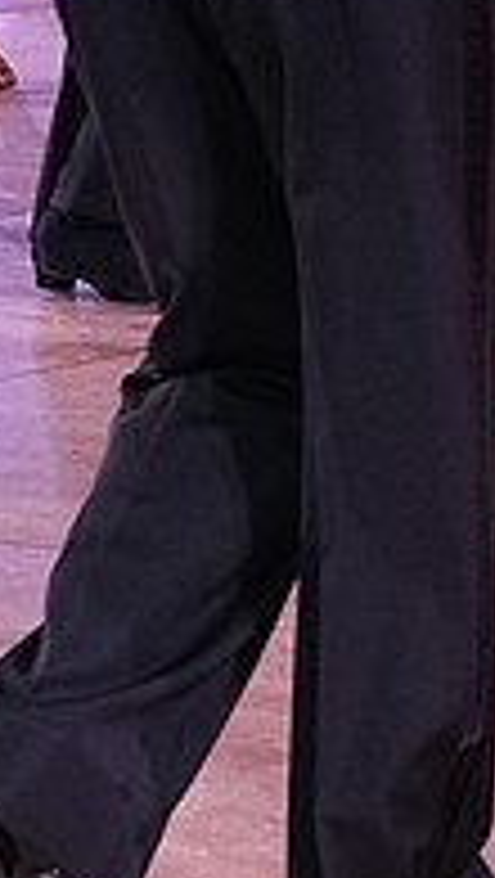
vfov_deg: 9.5
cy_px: -203
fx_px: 5216
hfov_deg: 5.4
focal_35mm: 224
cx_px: 547
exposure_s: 1/320
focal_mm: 48
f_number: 5.6
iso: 2500
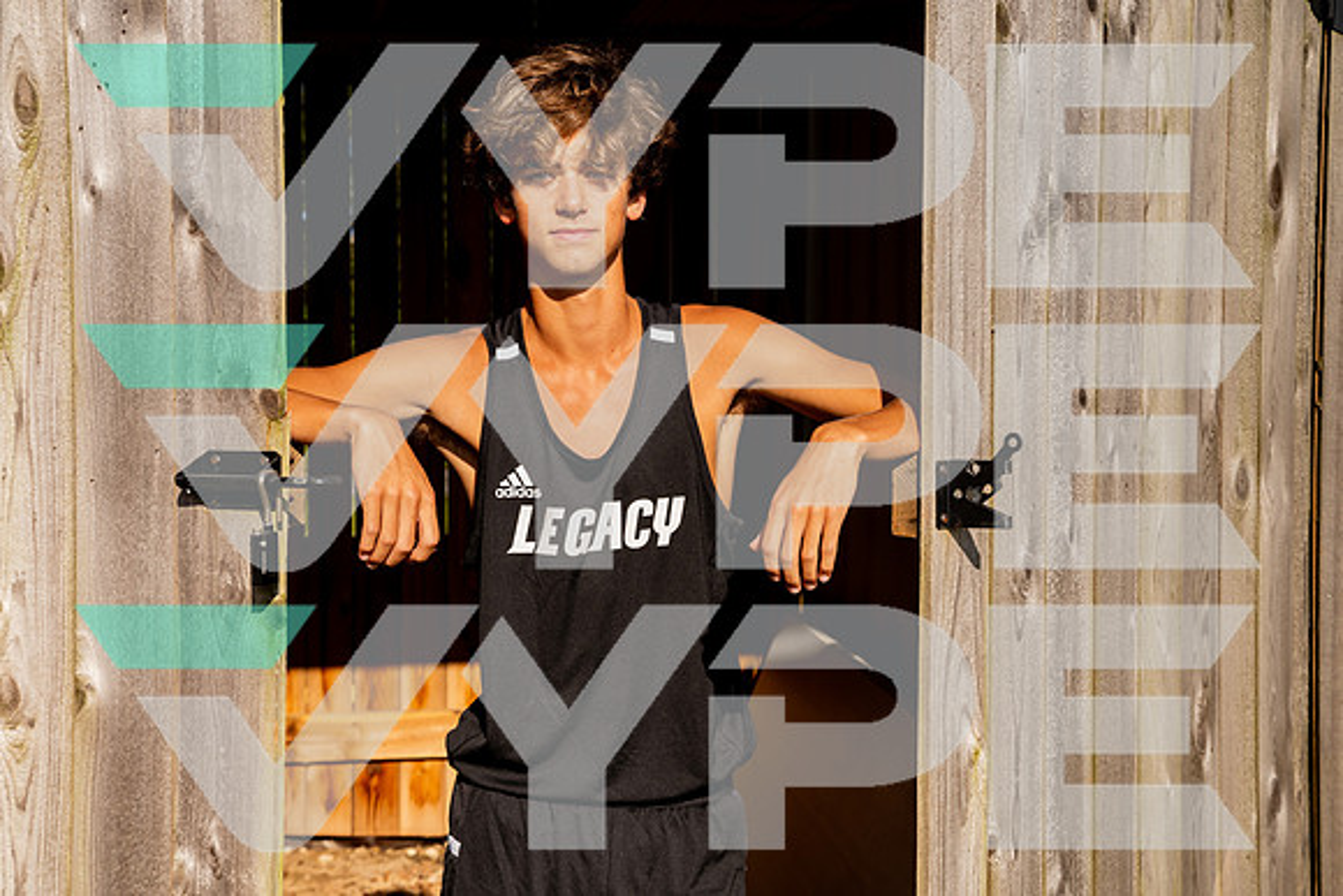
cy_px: 448
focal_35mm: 58
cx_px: 672
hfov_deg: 34.5
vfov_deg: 23.4
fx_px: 2162
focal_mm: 57
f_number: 8
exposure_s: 1/200
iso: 200
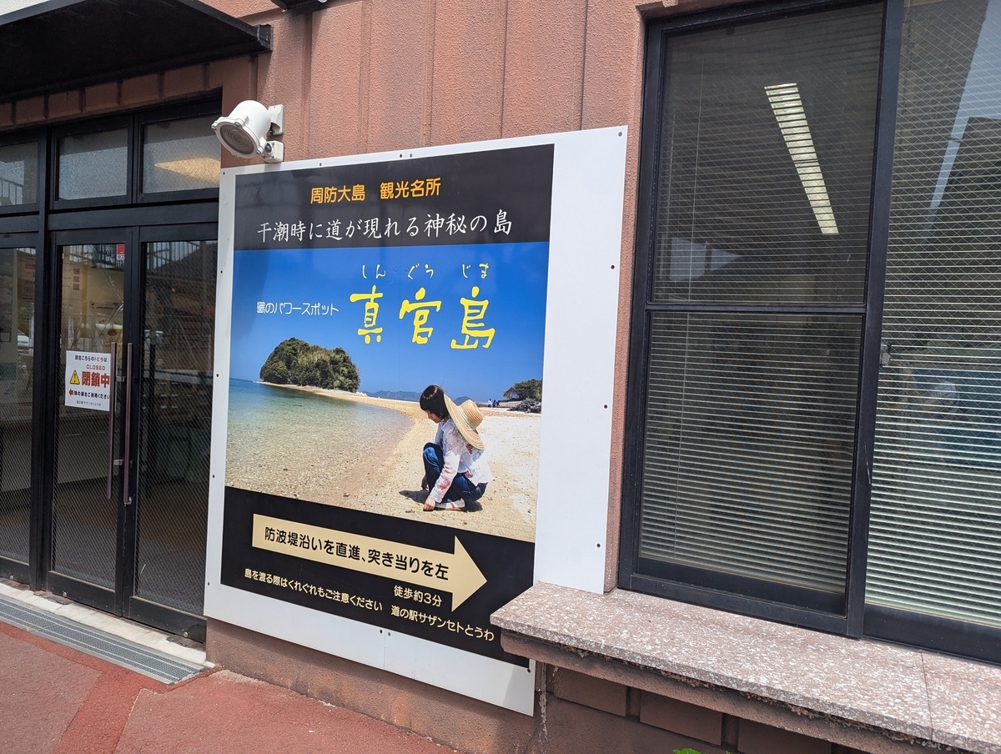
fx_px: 695
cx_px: 500
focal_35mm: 24
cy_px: 377
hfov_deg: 71.5
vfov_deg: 57.0
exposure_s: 1/1143
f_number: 1.85
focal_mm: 6.81
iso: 51
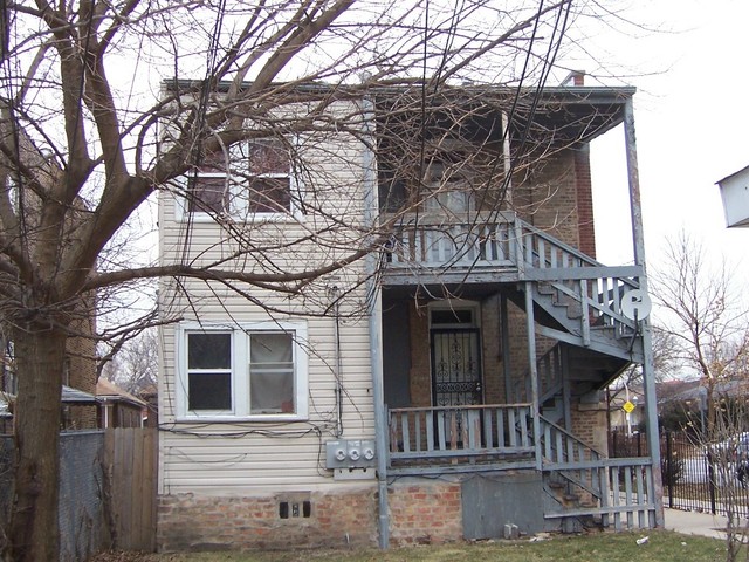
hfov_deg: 51.4
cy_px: 281
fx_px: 779
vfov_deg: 39.7
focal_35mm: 36
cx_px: 374
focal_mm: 6
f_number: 3
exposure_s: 1/60
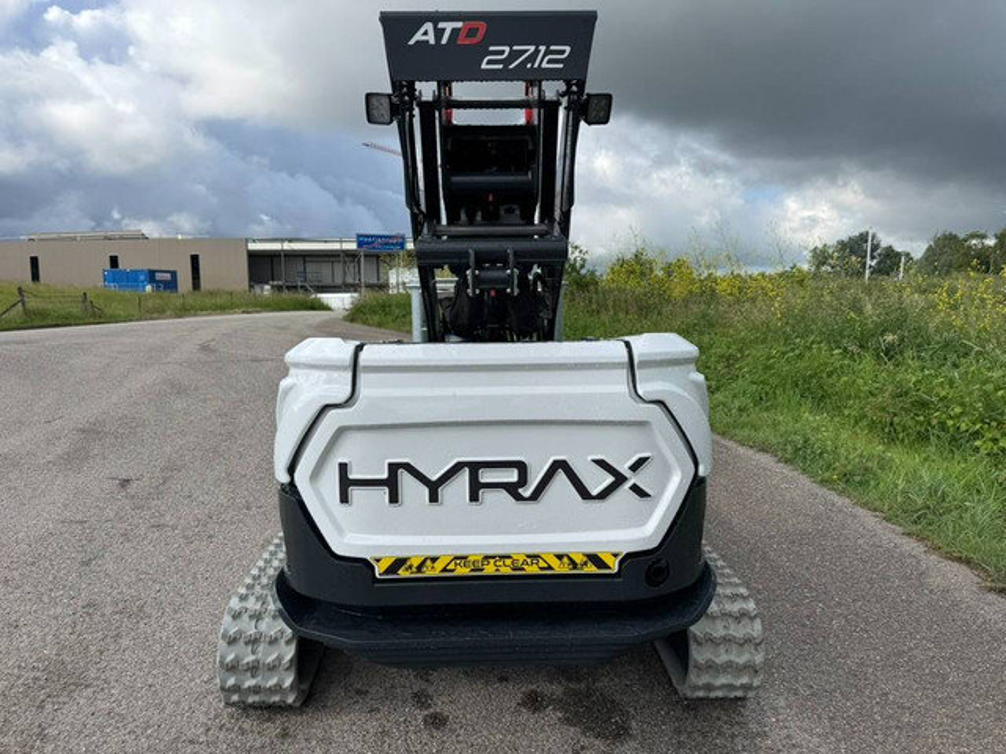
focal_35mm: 24
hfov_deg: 71.6
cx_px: 503
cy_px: 377
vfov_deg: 56.8
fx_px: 697
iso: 80
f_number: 1.78
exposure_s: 1/4049
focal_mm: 6.76
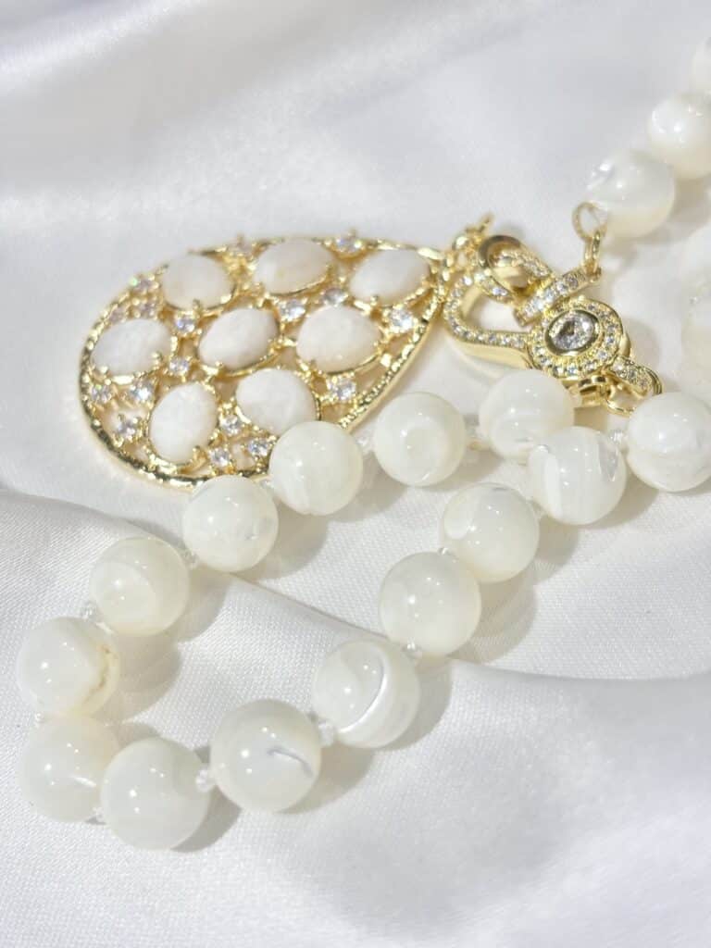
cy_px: 474
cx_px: 356
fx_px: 1424
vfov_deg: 36.8
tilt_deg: -51.0
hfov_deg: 28.0
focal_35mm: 52
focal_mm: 5.96
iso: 32
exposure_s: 1/303
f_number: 1.6
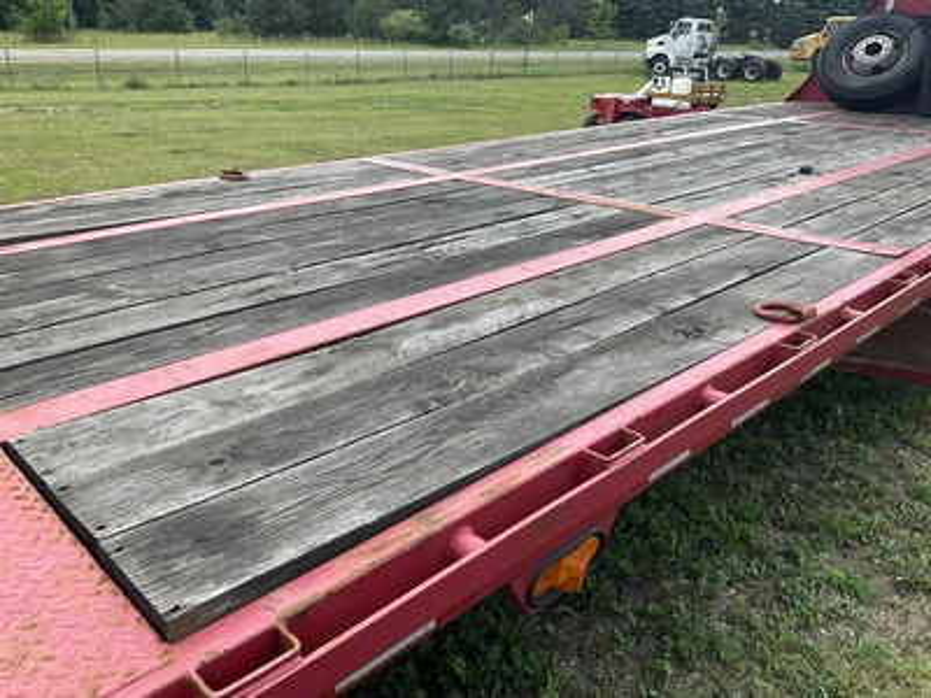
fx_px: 780
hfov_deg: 61.7
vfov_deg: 48.2
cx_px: 466
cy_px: 349
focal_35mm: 29
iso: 25
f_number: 1.8
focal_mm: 3
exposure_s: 1/627
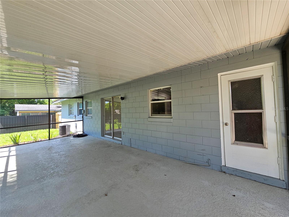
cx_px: 144
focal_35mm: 13
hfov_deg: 106.2
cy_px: 108
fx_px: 109
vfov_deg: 89.9
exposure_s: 1/212
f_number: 2.2
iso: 80
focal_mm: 2.2
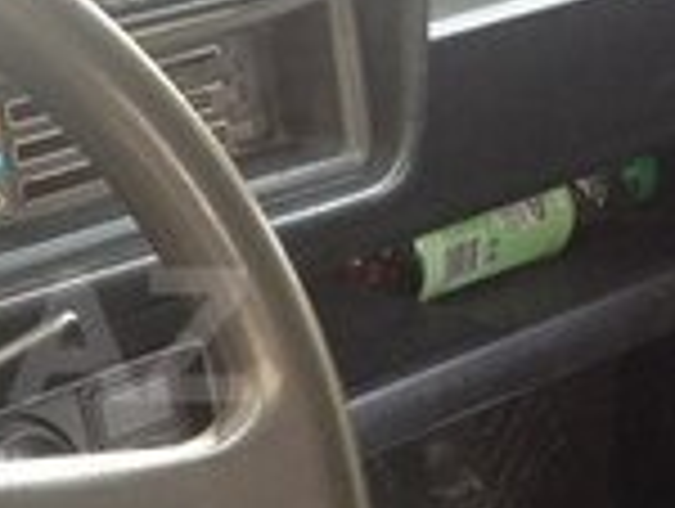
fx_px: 2832
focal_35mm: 145
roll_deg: -1.2
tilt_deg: -22.9
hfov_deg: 13.1
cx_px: -212
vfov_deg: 10.3
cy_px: 335
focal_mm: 4.12
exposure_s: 1/20
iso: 64
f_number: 2.4
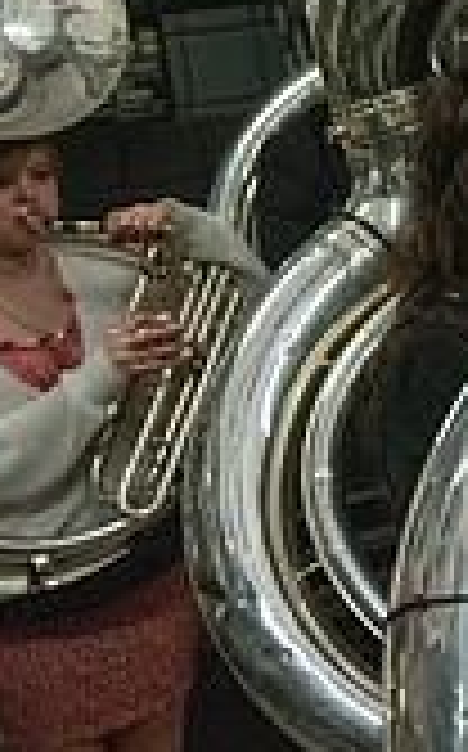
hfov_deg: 13.4
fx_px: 1739
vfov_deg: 24.0
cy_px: 155
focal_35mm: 85
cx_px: 900
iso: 10000
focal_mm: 24
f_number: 4
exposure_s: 1/500
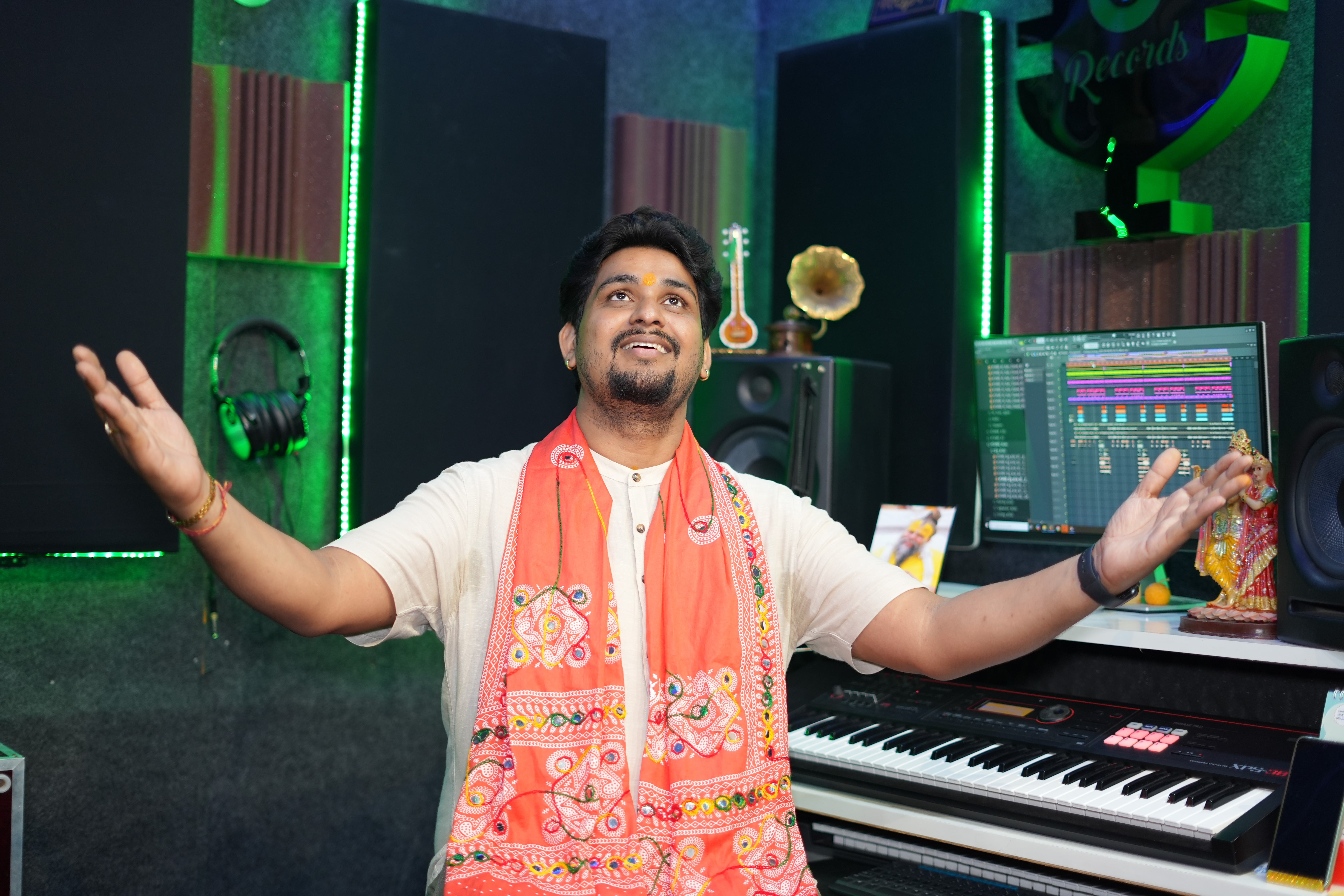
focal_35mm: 50
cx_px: 672
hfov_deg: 39.6
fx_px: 1867
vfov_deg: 27.0
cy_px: 448
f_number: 1.8
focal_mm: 50
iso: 500
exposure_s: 1/100
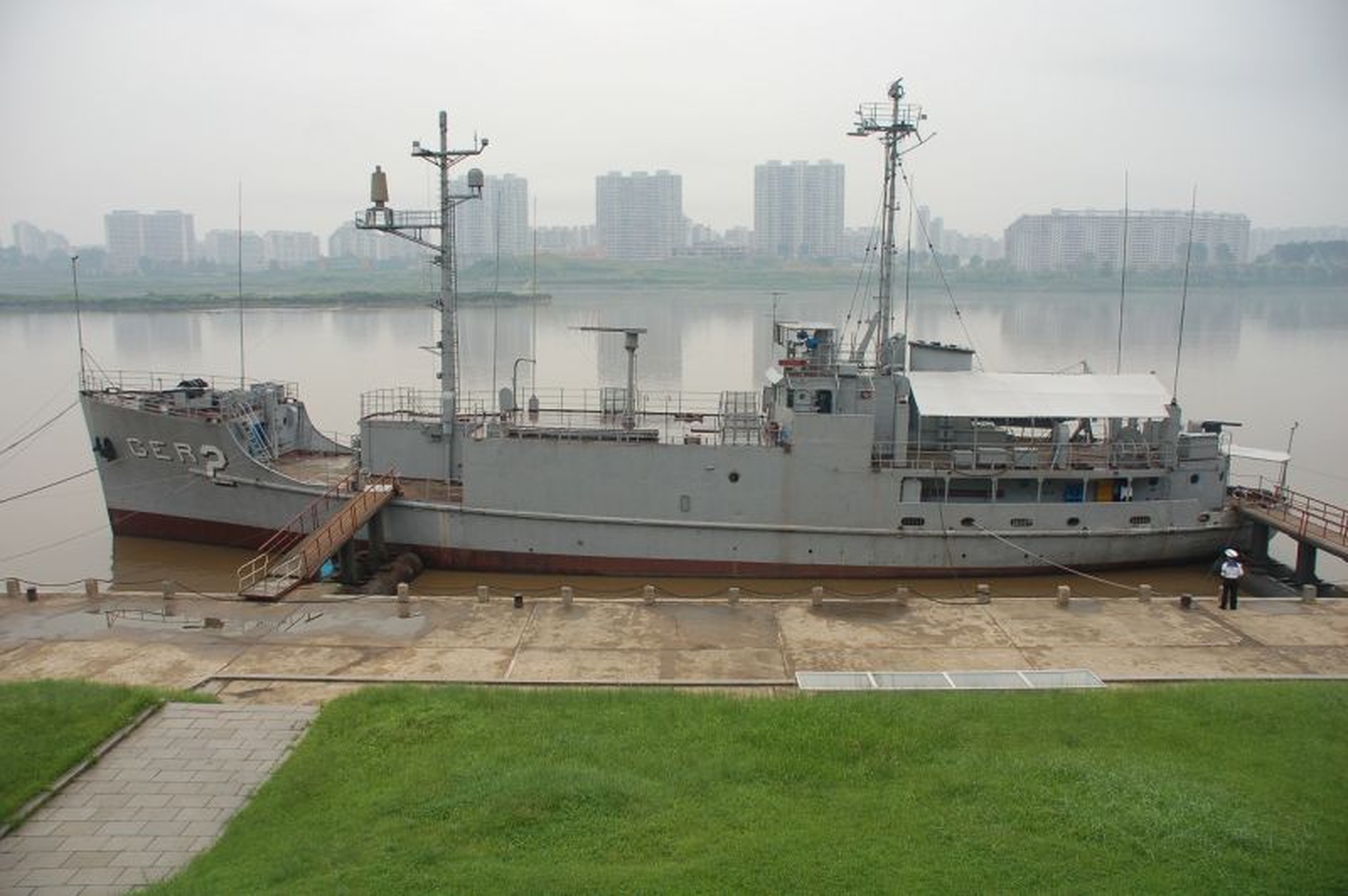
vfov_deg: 47.9
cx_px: 674
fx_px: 1010
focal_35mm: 27
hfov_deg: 67.4
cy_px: 448
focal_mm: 18
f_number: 6.3
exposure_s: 1/160
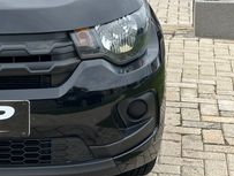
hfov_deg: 17.0
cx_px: -33
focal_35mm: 111
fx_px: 752
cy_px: 18
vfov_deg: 13.3
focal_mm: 6.86
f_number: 1.78
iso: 64
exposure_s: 1/1517
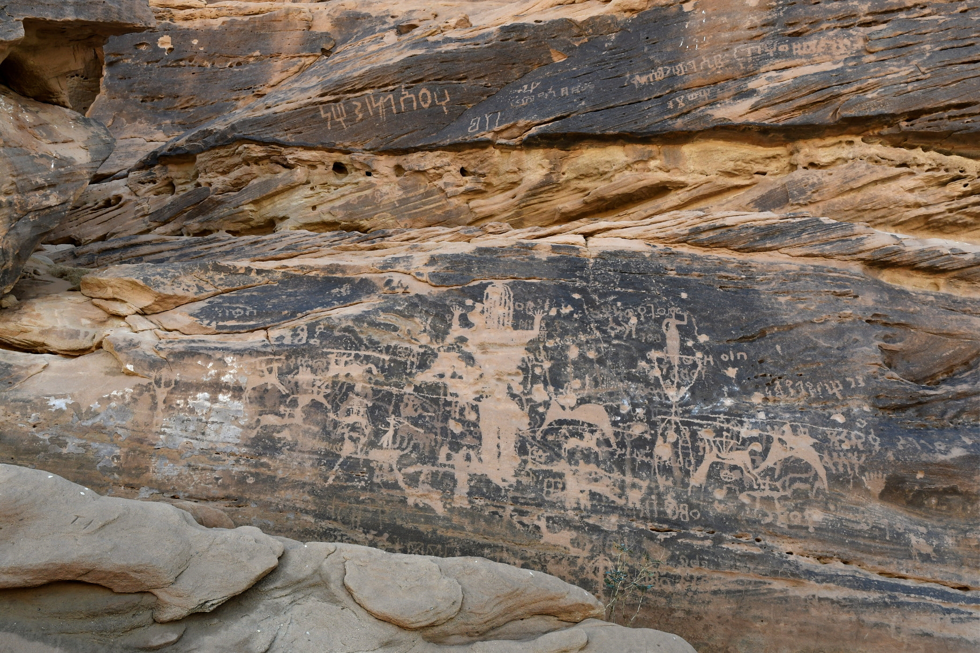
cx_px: 490
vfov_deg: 35.5
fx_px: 1021
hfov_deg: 51.3
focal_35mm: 38
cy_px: 326
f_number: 8
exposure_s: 1/250
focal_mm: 25
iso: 400
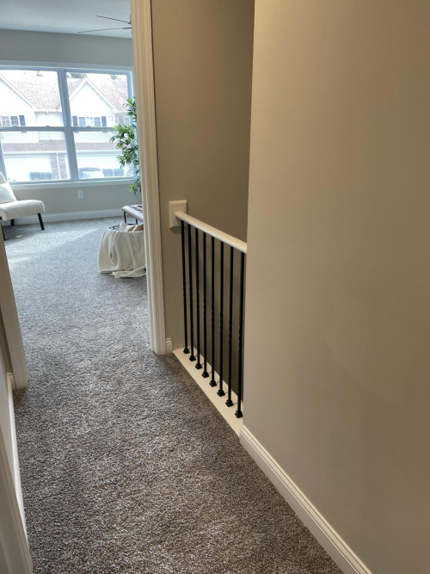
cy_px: 287
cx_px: 215
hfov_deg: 54.9
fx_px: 414
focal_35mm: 25
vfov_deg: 69.4
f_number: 1.6
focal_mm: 5.1
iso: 64
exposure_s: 1/60
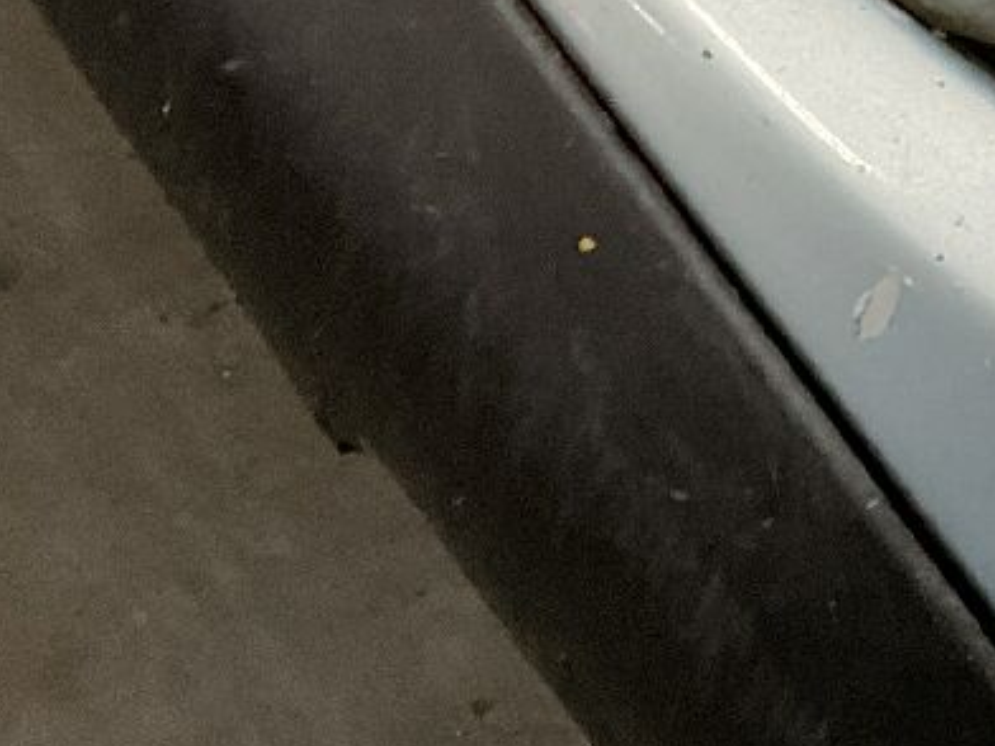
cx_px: 1918
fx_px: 4082
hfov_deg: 12.4
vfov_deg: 10.4
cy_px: 435
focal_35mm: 142
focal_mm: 3
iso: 80
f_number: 1.8
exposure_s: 1/50
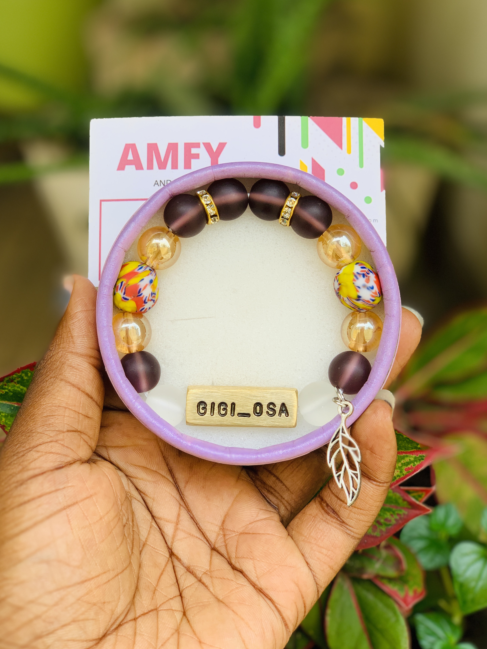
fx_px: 1032
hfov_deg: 26.6
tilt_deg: -23.7
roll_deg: -0.9
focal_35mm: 55
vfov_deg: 34.9
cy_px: 316
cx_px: 244
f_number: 2.4
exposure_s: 1/184
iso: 16
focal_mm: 6
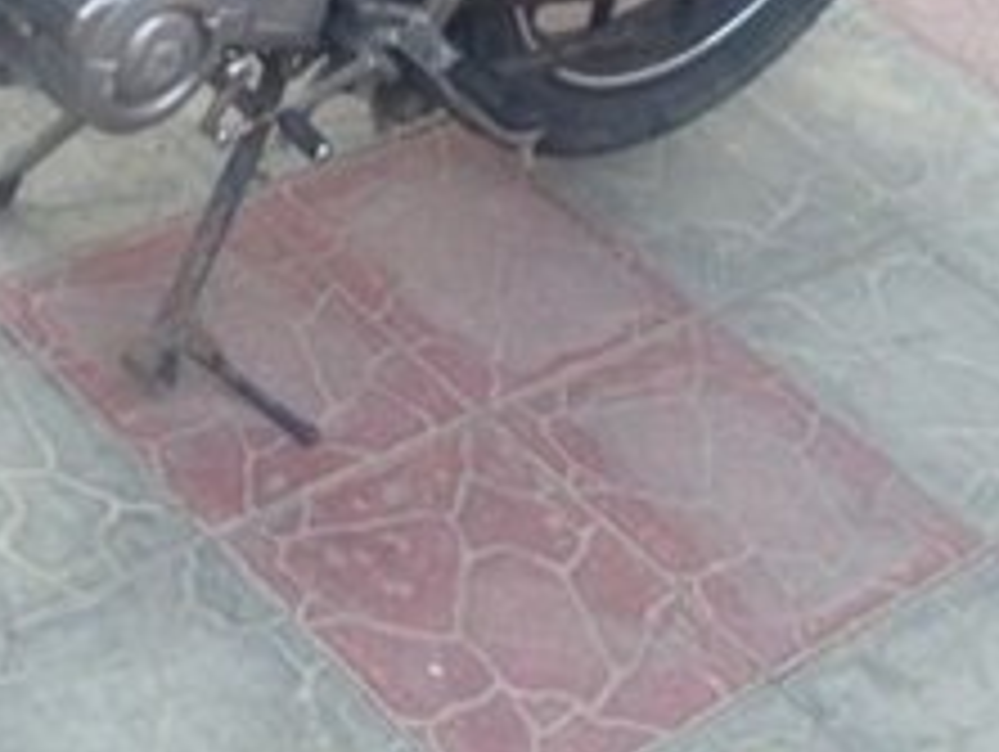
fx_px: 2831
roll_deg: -19.0
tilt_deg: -29.7
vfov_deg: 14.3
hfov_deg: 19.6
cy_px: -290
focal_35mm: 98
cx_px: 72
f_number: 2.4
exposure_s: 1/120
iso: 80
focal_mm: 4.12
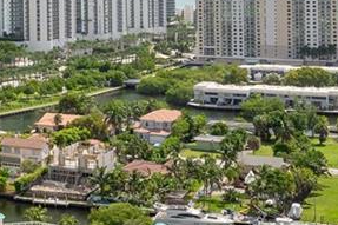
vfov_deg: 17.0
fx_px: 732
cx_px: -79
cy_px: -11
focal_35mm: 78
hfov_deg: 23.5
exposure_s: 1/250
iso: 100
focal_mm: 14
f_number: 10
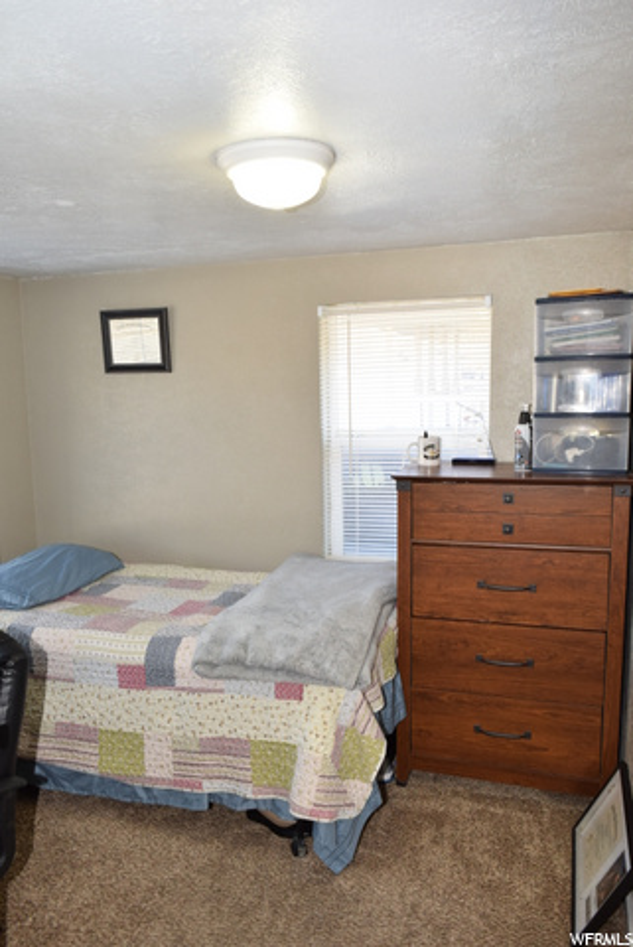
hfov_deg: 48.0
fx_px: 711
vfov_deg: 67.3
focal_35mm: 27
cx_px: 316
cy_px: 474
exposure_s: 1/125
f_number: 5.6
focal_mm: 18
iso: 800
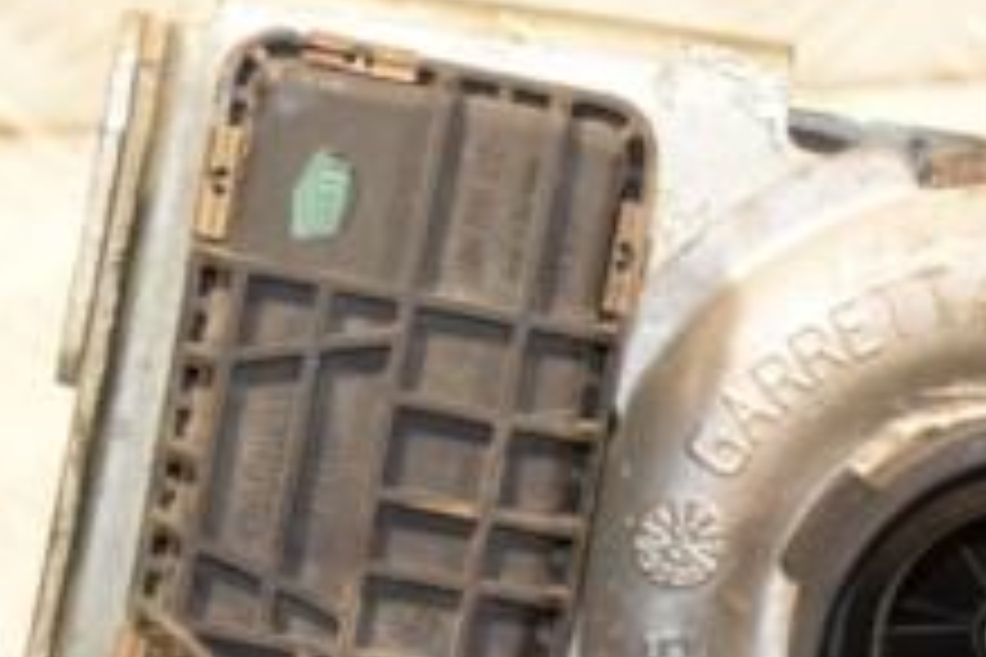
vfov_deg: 5.8
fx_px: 6518
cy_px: 621
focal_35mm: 238
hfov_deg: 8.6
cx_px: 986
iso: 1600
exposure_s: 1/160
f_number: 5.6
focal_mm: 58
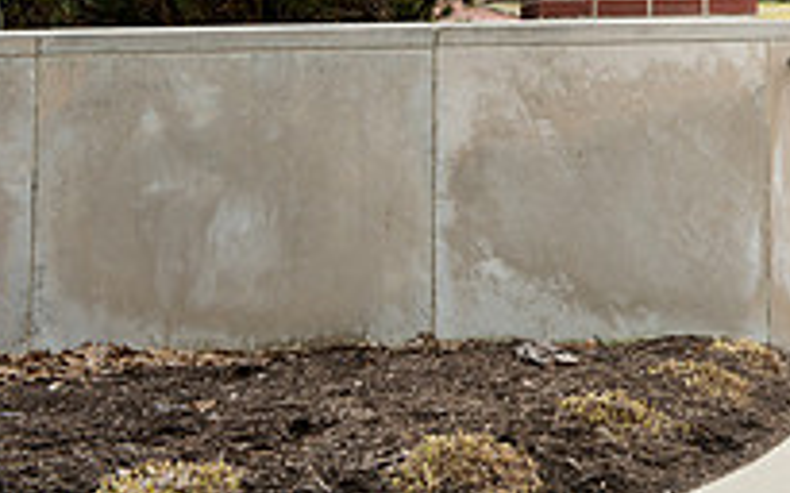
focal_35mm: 144
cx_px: 1087
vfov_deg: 8.9
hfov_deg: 13.9
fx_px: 3099
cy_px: -245
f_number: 8
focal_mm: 50
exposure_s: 1/250
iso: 400
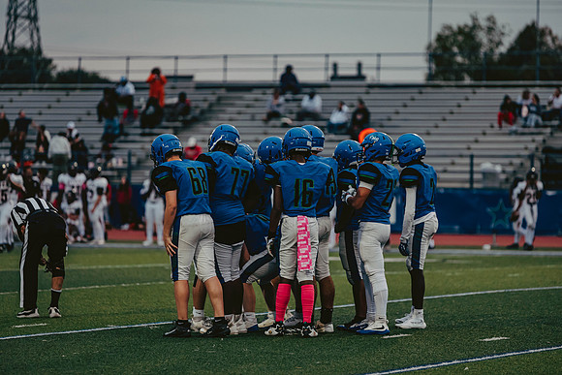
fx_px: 3123
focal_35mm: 200
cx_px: 281
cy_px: 188
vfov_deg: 6.9
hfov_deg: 10.3
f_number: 3.2
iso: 1600
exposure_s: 1/1250
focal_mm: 200
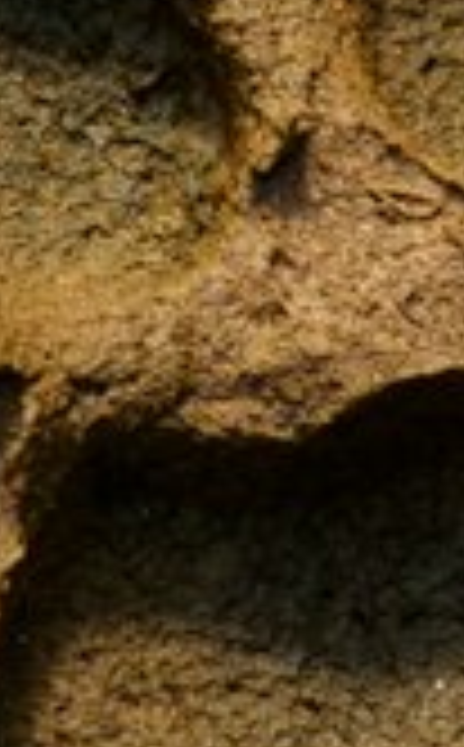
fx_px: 22535
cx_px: 311
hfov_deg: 1.2
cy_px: 256
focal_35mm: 1108
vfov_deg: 1.9
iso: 400
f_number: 11
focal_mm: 200
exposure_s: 1/125
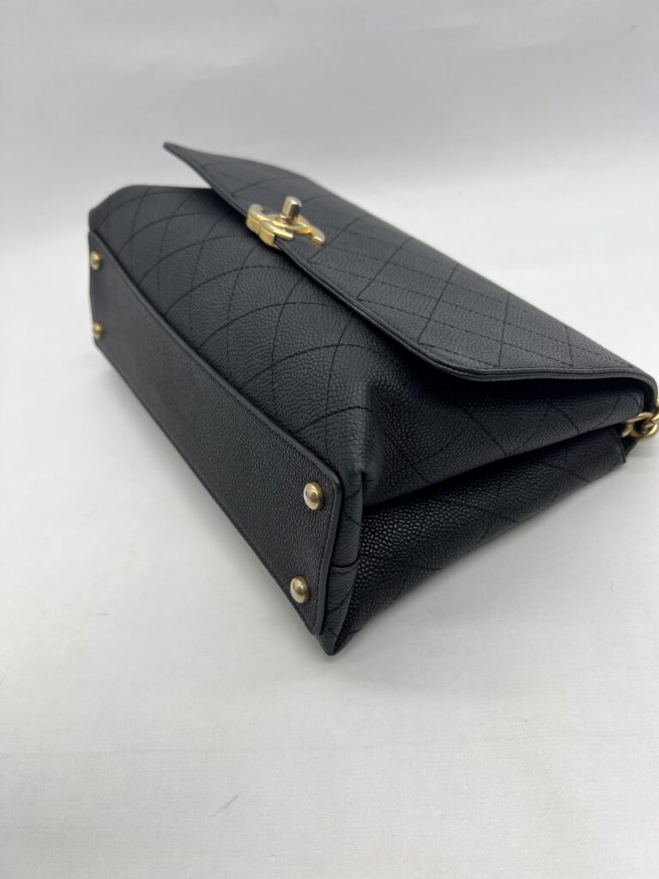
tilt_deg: -40.2
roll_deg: +10.6
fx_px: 660
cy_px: 440
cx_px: 330
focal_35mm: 26
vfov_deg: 67.3
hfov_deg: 53.1
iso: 40
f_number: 1.5
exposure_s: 1/178
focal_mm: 5.7
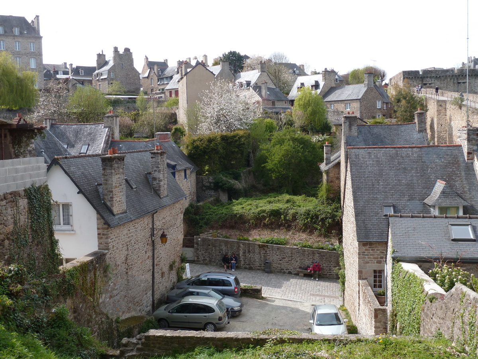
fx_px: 511
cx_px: 239
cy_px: 180
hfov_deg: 50.1
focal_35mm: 37
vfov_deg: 38.7
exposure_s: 1/320
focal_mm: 6.1
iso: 80
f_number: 4
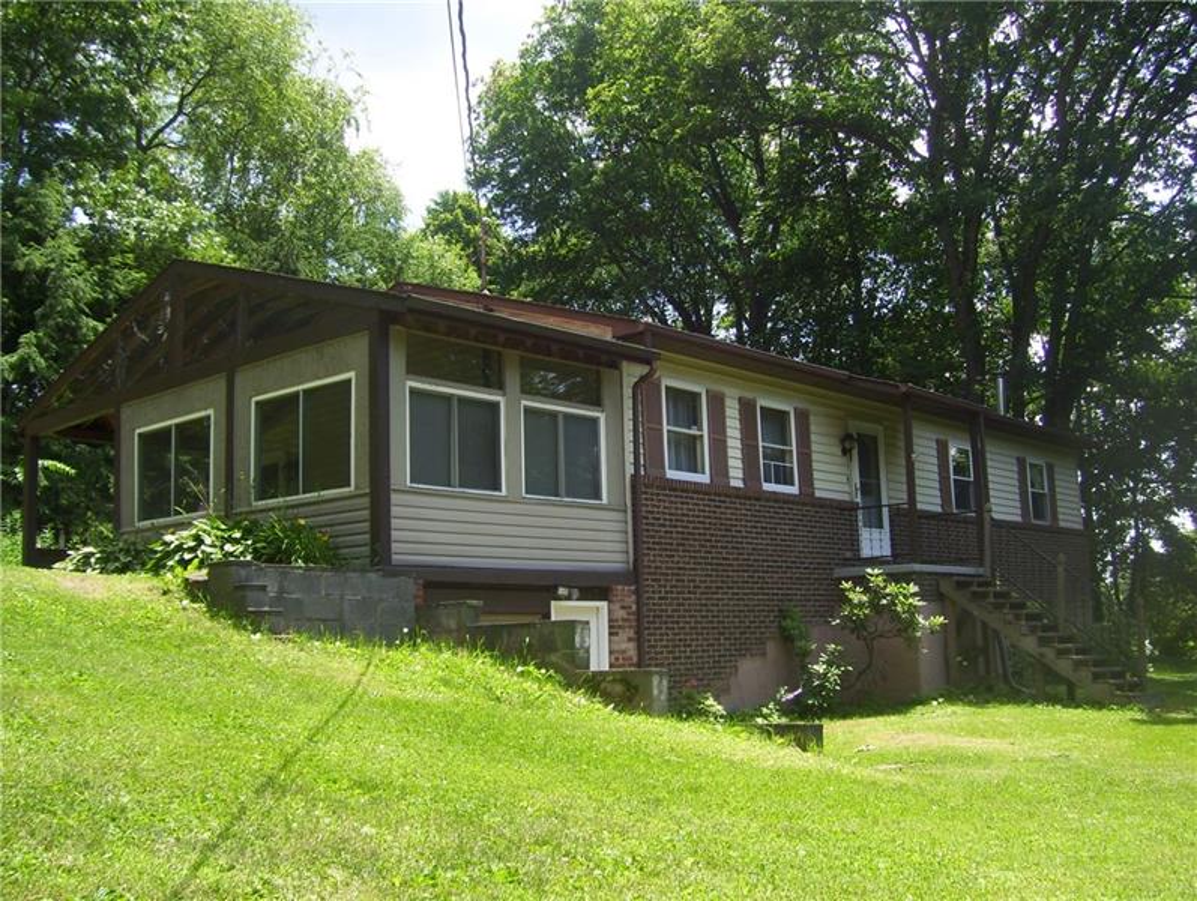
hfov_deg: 51.3
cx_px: 598
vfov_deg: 39.7
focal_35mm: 36
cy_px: 450
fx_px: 1247
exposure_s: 1/400
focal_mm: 6
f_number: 2.7
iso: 80
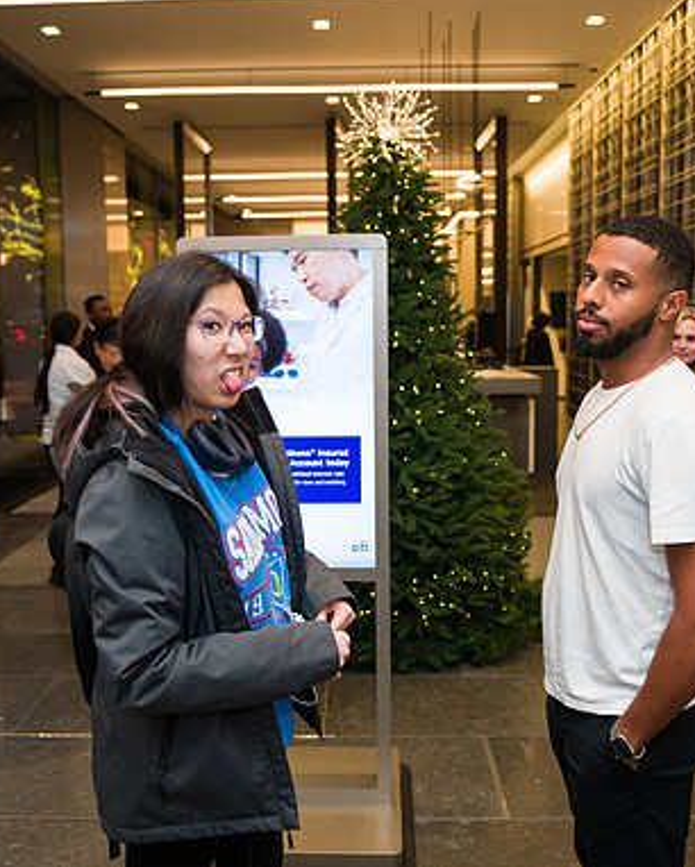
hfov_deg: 40.2
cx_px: 348
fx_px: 951
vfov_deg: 49.1
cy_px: 431
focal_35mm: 37
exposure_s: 1/200
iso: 400
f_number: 3.2
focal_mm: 26
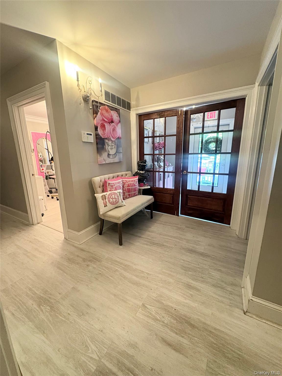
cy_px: 188
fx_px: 152
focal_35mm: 14
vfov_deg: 102.1
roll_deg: +1.3
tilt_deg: -12.4
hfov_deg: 85.7
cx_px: 141
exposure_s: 1/30
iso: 800
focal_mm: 2.22
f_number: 2.2
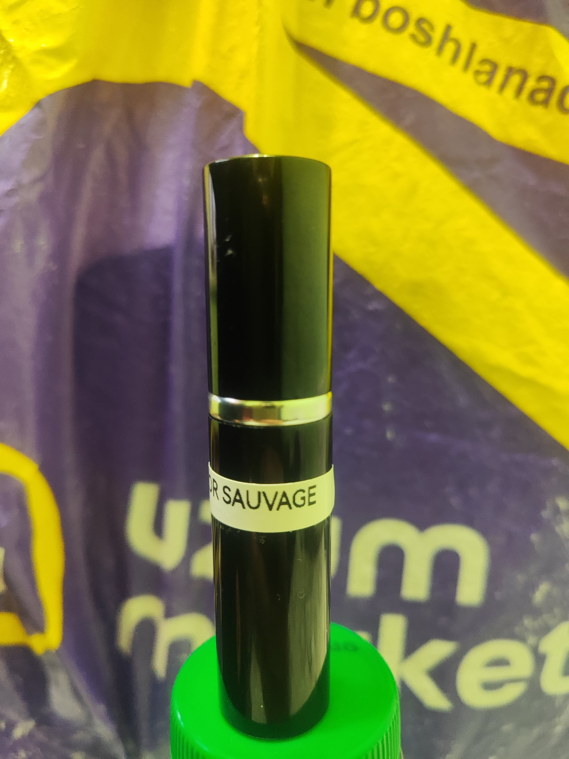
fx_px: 504
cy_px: 380
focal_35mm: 23
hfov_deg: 58.9
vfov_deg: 73.9
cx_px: 284
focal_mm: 5.4
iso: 385
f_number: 1.8
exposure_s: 1/33.3
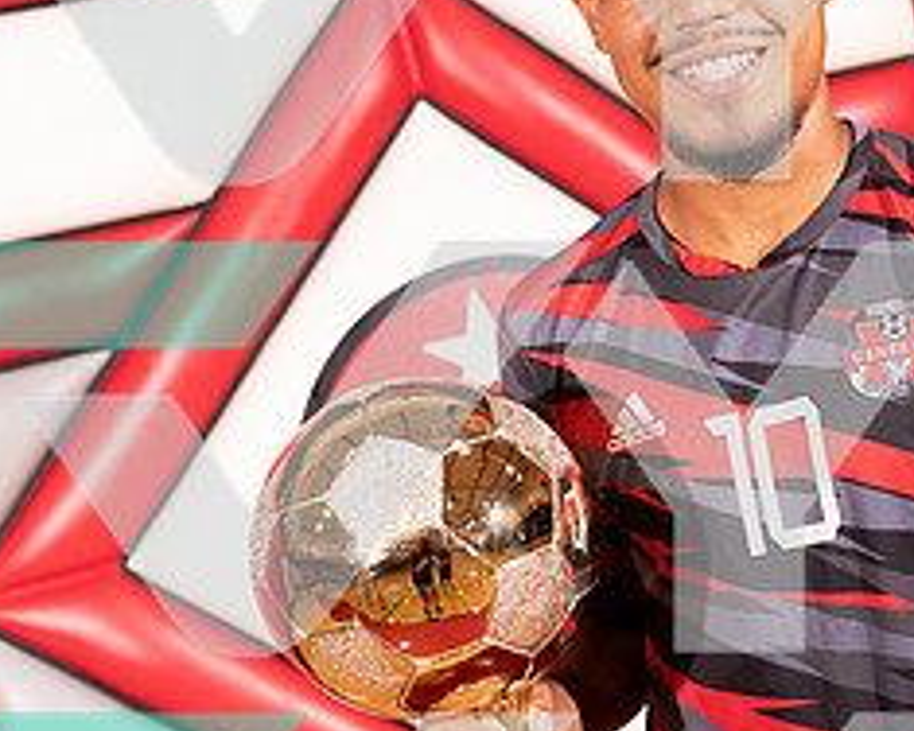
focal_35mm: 81
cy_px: 449
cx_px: 902
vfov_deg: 18.9
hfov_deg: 22.7
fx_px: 2191
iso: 1000
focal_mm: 35
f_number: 4
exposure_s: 1/250
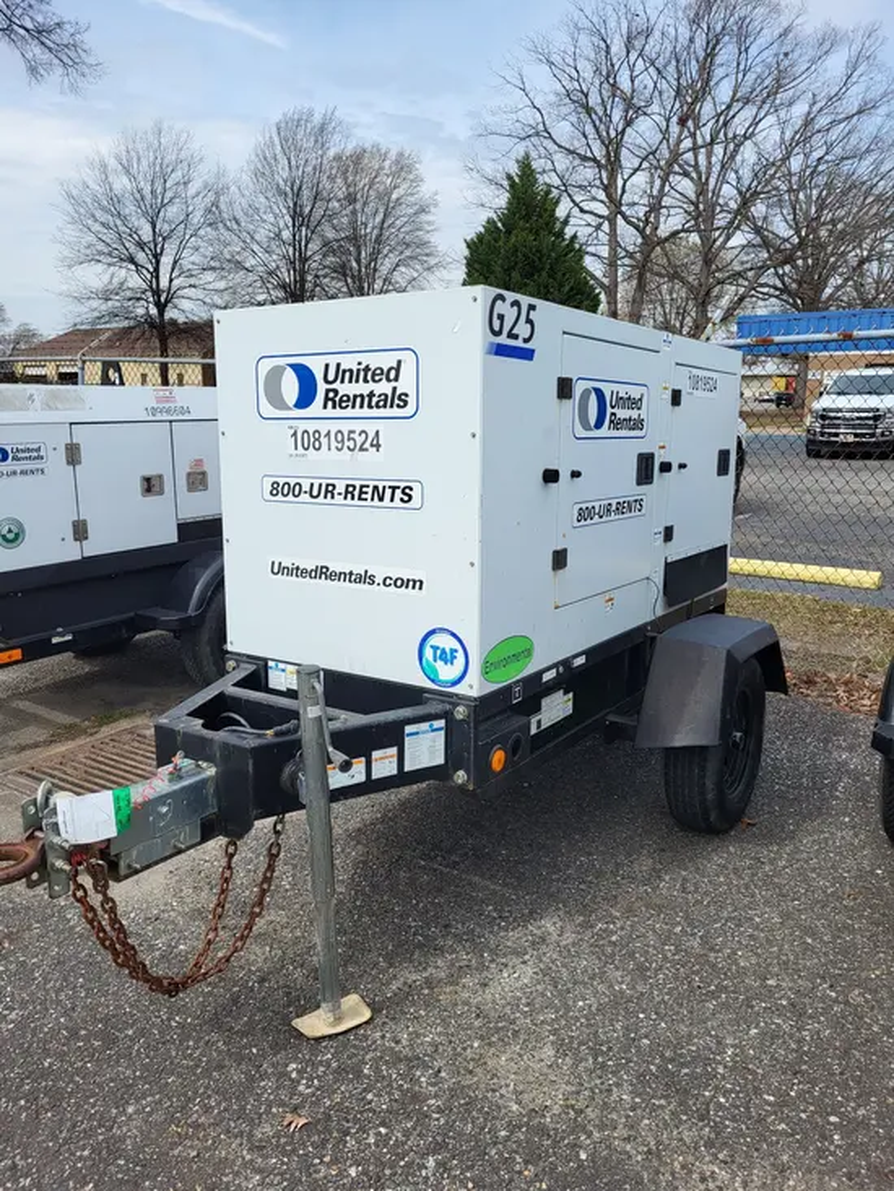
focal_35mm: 26
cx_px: 447
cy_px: 596
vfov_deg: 67.3
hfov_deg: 53.1
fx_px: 895
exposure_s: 1/2032
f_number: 1.8
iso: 40
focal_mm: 5.4
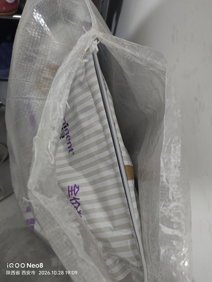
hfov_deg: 56.8
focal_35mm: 24
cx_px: 106
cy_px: 141
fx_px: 196
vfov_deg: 71.6
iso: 1834
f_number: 1.88
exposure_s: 1/25
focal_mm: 5.56
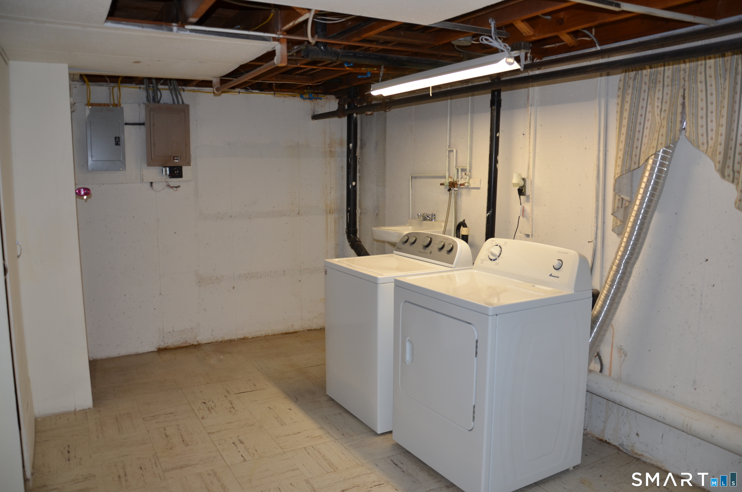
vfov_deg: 47.7
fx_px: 555
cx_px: 371
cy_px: 246
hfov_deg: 67.5
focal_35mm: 27
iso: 200
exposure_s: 1/60
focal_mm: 18
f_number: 3.5
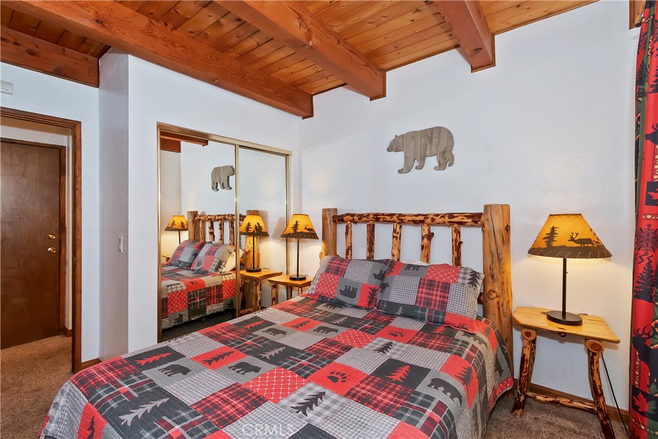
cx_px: 329
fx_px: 274
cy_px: 220
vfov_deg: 77.3
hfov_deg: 100.4
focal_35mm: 15
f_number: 8
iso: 400
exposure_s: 1/30
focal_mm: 10
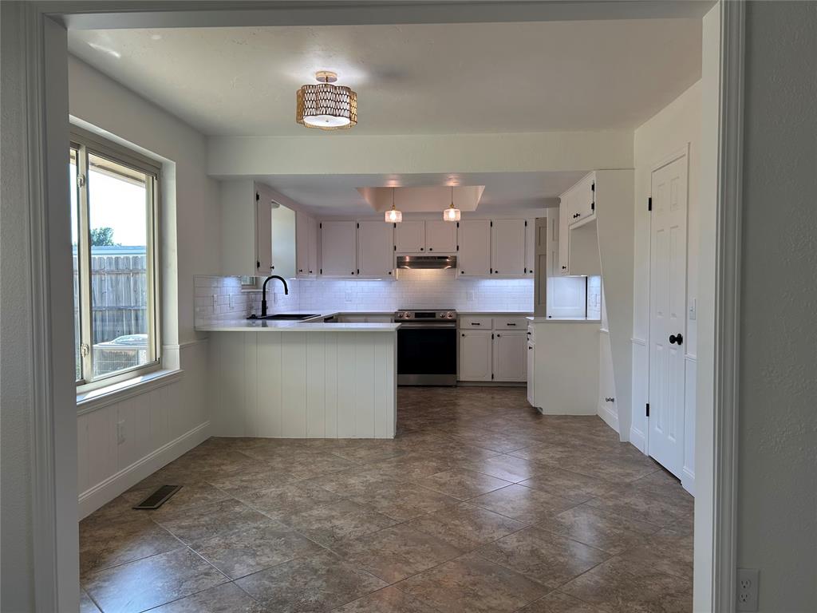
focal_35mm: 26
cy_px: 306
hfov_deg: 67.3
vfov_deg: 53.1
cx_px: 408
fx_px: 614
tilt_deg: -2.6
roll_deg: +0.6
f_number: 1.5
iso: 40
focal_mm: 5.7
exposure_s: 1/179
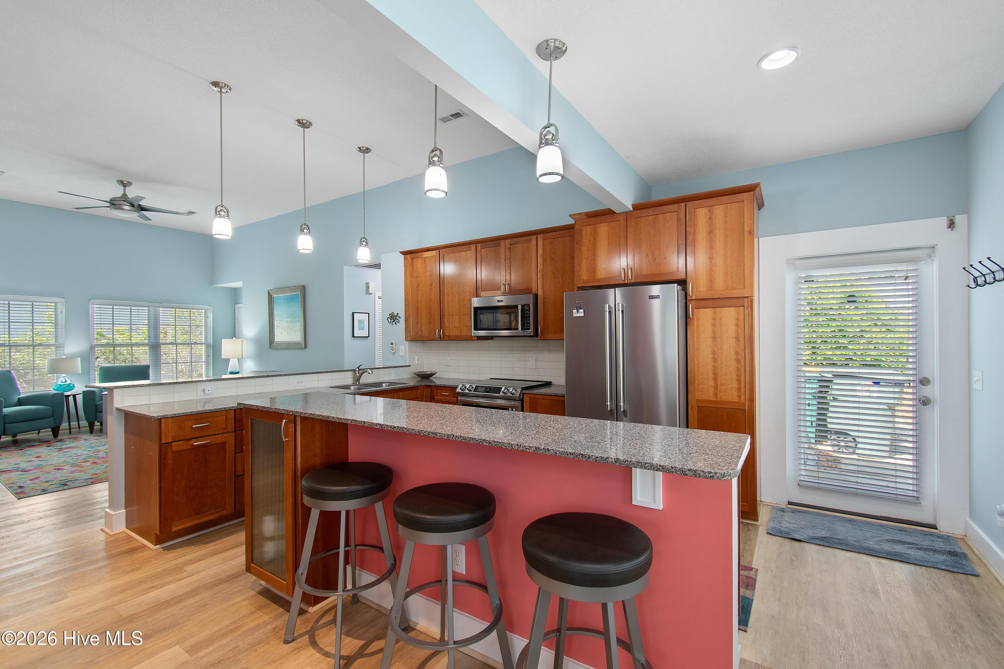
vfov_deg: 77.3
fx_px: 418
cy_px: 334
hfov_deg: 100.4
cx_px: 502
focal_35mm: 15
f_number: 4.5
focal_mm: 10
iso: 100
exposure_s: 1/8
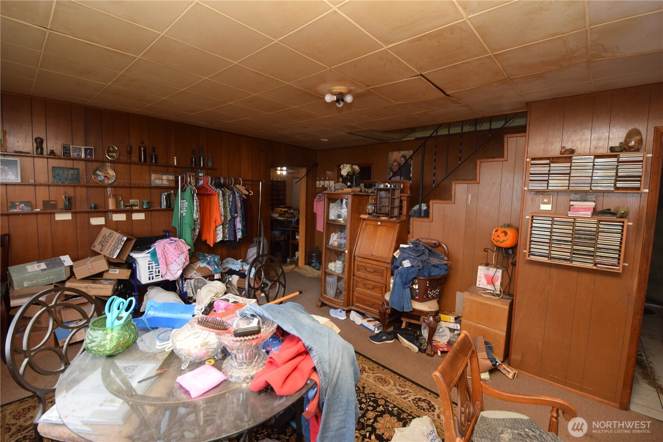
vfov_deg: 77.3
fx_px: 276
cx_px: 332
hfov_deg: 100.4
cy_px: 221
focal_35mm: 15
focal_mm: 10
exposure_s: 1/100
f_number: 5
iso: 800
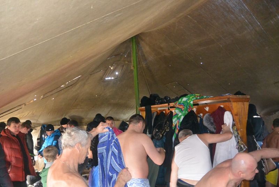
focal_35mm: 29
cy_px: 94
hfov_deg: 63.6
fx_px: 225
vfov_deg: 45.1
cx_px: 140
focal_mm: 11
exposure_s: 1/60
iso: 1400
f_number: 3.5
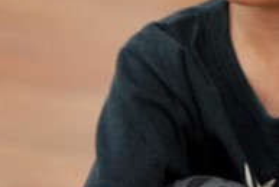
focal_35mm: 778
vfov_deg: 1.8
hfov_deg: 2.6
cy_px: 81
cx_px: 207
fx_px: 6034
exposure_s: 1/200
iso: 2000
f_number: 4
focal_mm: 167
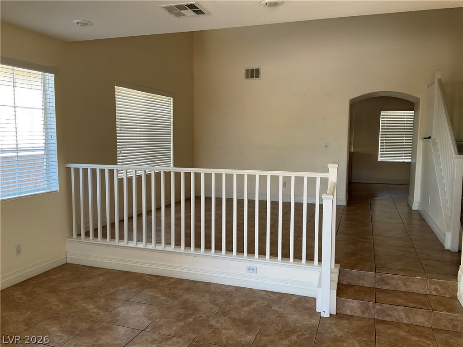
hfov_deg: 61.7
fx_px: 388
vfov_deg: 48.2
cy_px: 174
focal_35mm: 29
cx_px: 232
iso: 64
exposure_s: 1/121
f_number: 1.8
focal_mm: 3
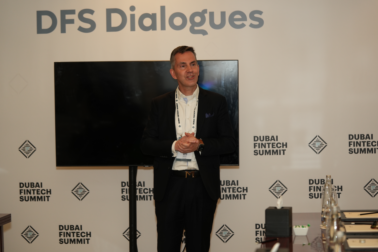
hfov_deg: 22.6
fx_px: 945
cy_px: 126
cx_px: 189
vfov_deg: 15.2
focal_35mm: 90
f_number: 2.8
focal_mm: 90
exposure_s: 1/200
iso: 800
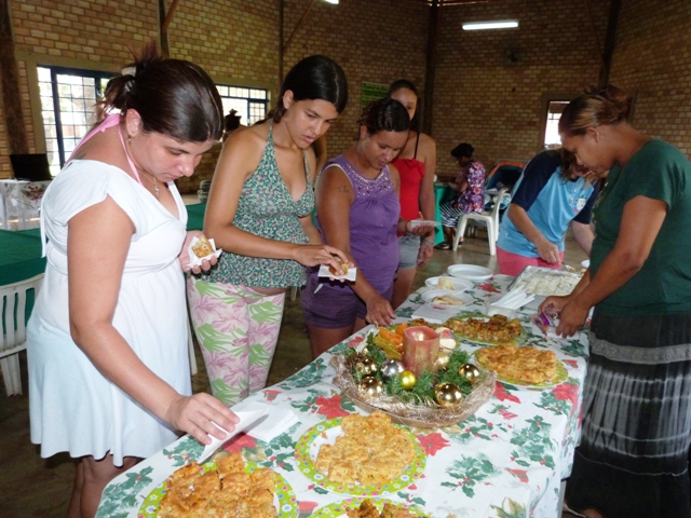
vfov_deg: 54.9
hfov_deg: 69.4
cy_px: 259
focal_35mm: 25
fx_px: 499
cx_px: 346
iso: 400
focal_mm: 4.5
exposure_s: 1/125
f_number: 2.8
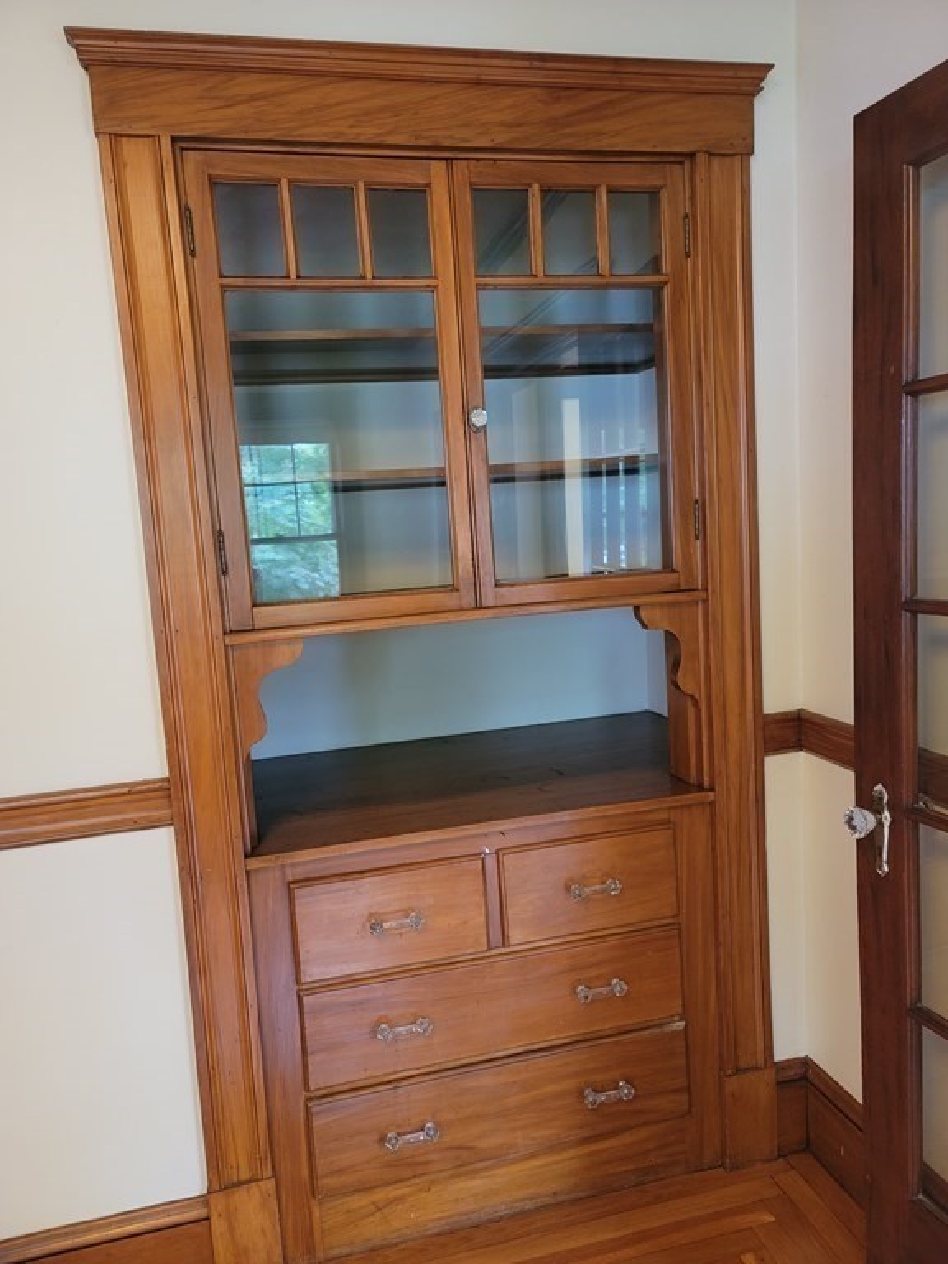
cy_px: 632
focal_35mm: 25
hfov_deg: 54.9
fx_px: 913
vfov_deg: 69.4
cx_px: 474
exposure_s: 1/40
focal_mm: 7
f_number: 1.8
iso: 640
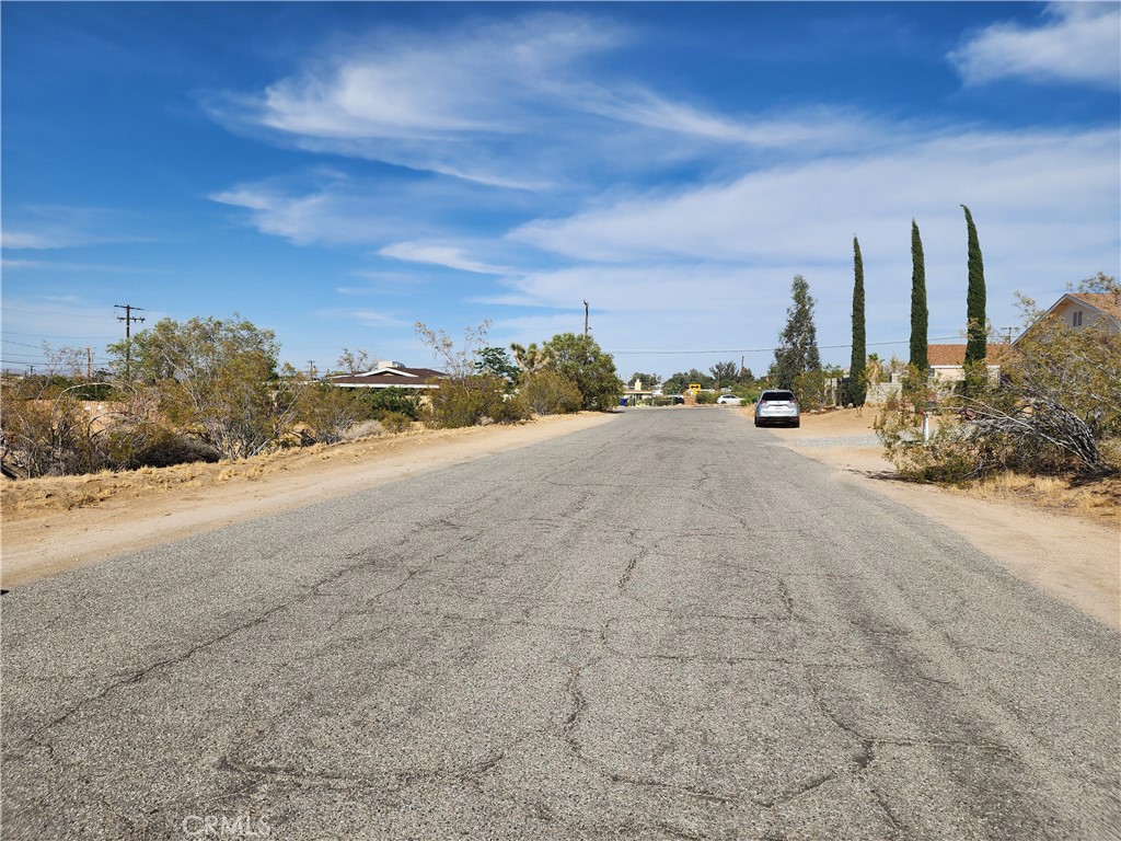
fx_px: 745
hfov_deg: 73.9
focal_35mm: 23
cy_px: 420
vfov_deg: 58.9
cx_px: 560
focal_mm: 6.4
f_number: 1.8
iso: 12
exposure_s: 1/1672
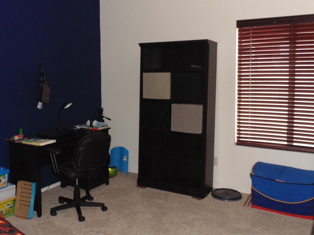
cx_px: 119
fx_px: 336
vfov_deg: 38.6
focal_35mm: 37
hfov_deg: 49.7
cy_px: 101
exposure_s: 1/8
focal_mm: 4.8
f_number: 3.2
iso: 200
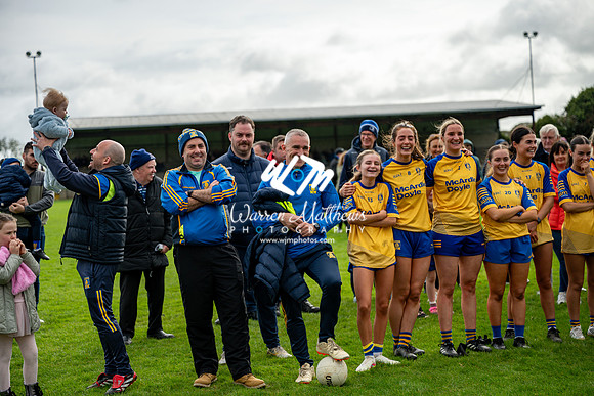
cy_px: 198
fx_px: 1155
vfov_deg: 19.5
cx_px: 297
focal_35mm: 70
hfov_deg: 28.8
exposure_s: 1/2000
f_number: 2.8
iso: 100
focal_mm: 70
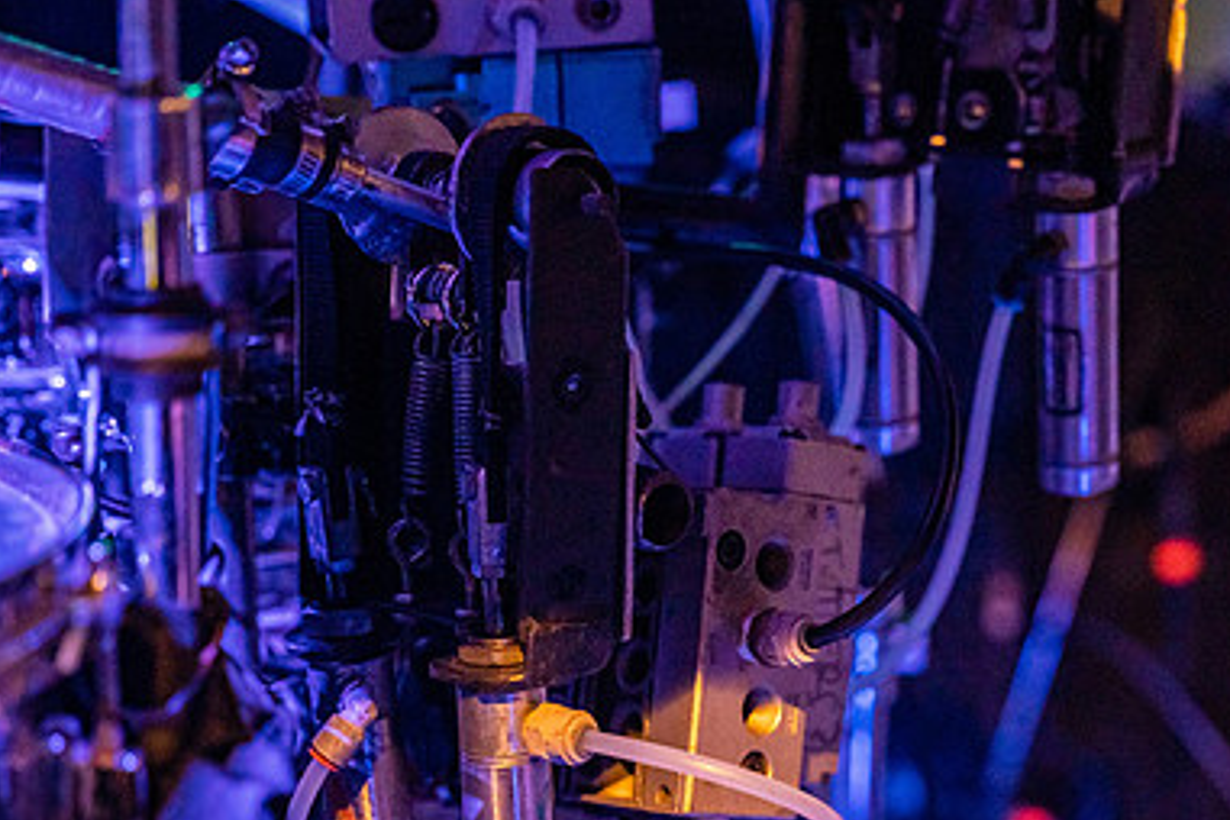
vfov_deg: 15.6
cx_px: 717
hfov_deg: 23.4
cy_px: 621
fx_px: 2972
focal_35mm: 87
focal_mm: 57.1
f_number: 2.8
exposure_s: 1/200
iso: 3200
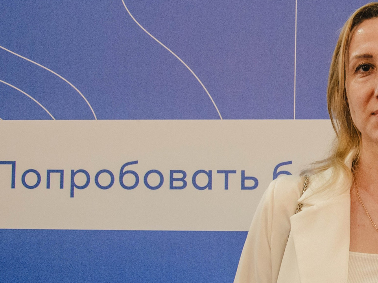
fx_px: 754
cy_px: 161
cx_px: 389
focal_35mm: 69
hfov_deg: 26.5
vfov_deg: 21.3
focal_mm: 18
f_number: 4.5
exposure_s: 1/50
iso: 800
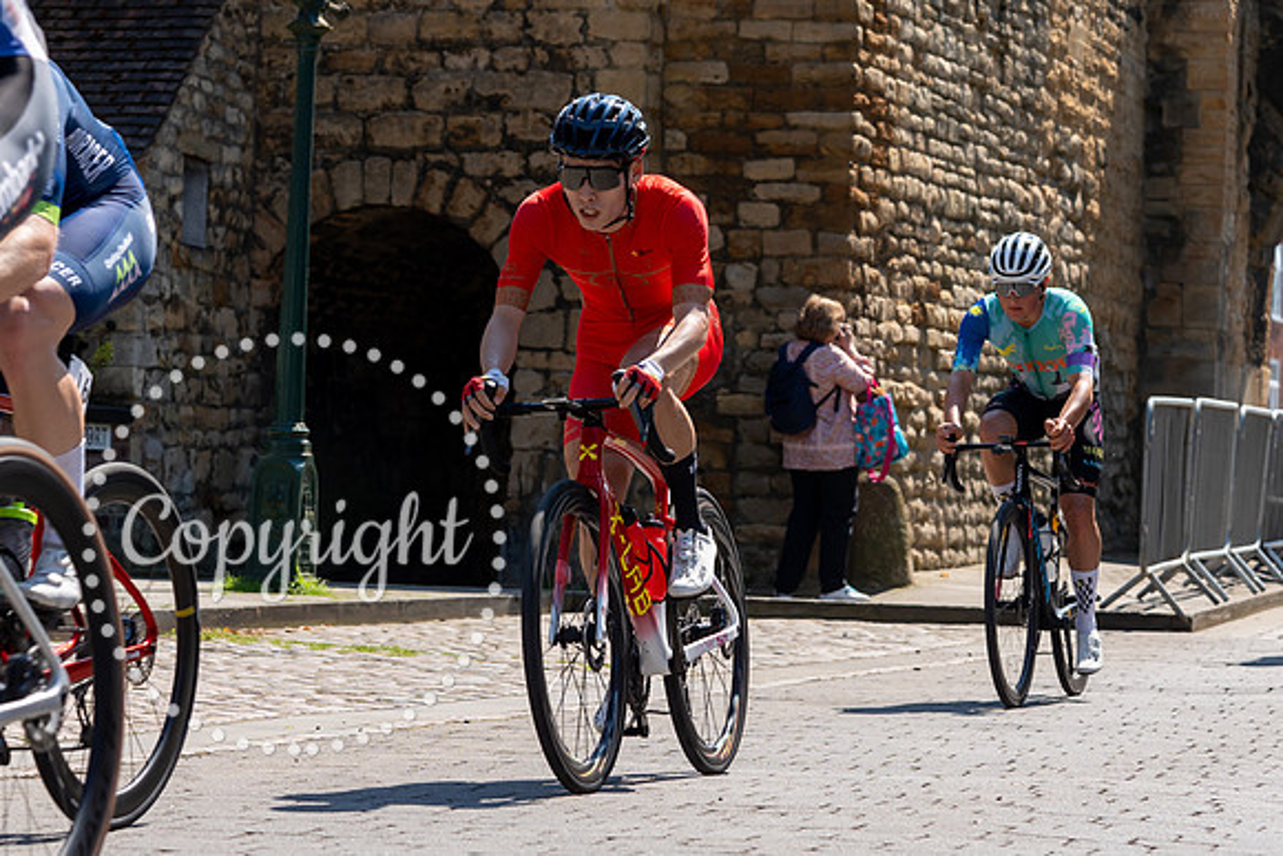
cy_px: 256
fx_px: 4572
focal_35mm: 128
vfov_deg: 10.7
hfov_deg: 16.0
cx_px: 509
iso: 160
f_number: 5
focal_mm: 75
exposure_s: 1/800
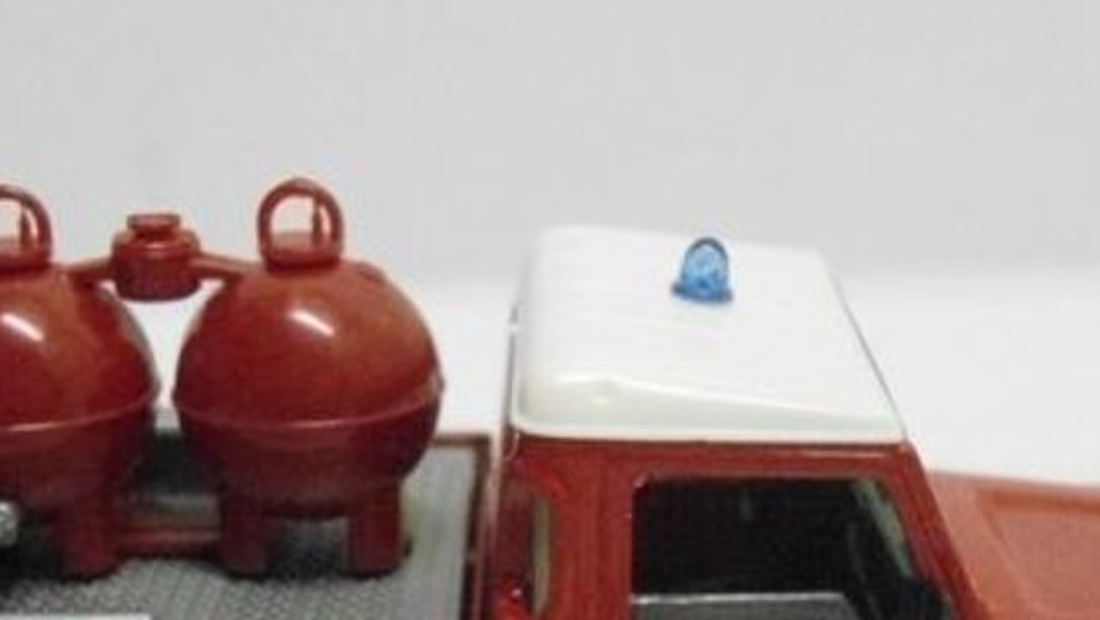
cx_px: 512
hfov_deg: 28.9
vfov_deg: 16.3
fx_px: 2130
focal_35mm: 73
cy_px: 570
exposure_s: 1/125
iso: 1600
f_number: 3.2
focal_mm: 6.7
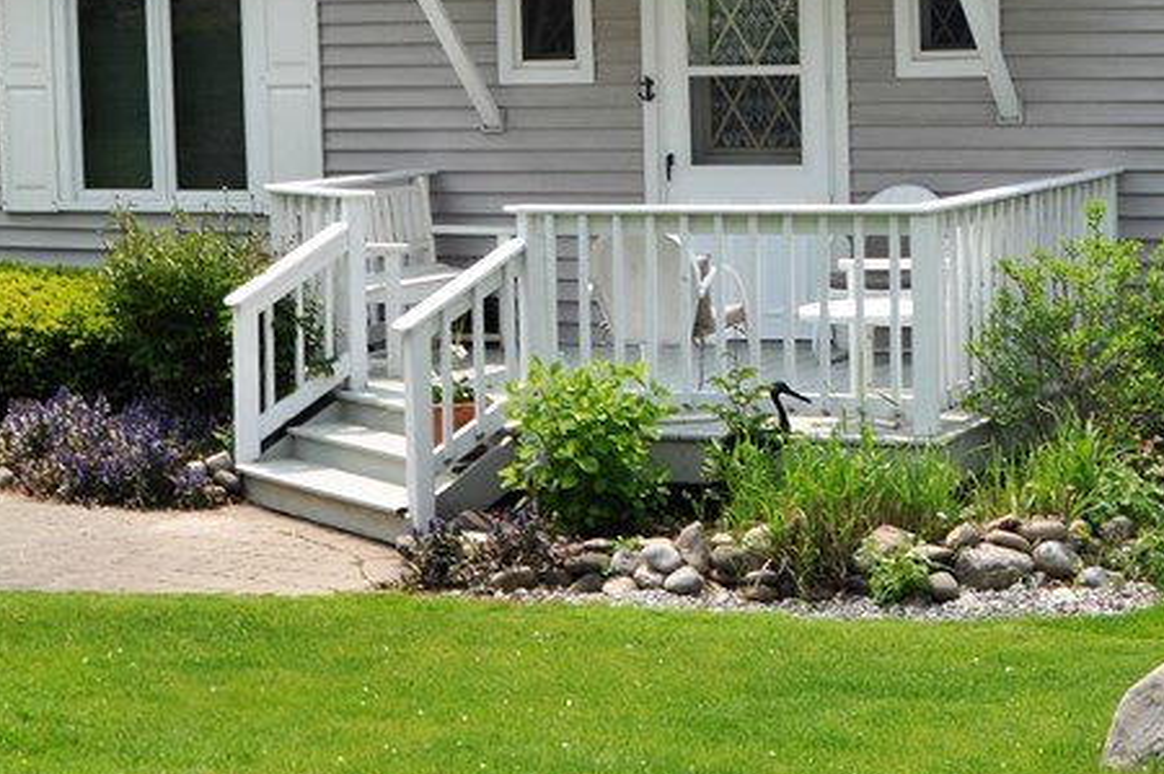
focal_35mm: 87
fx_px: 2810
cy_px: 70
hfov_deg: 23.1
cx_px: 942
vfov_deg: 15.5
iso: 200
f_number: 9
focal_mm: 24
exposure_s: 1/320
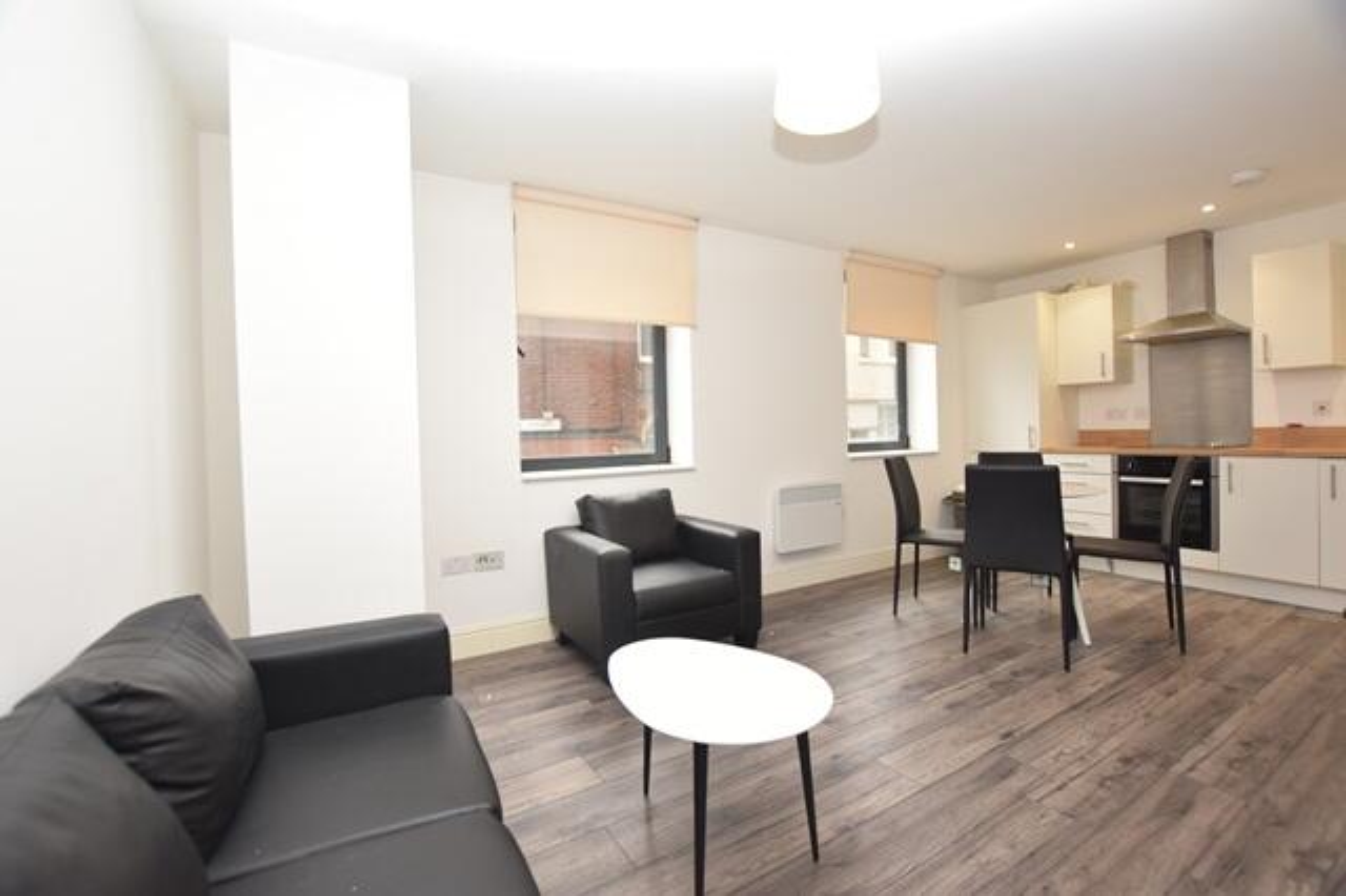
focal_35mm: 15
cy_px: 448
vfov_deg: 77.3
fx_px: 561
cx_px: 673
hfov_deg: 100.4
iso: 800
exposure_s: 1/100
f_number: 5
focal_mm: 10
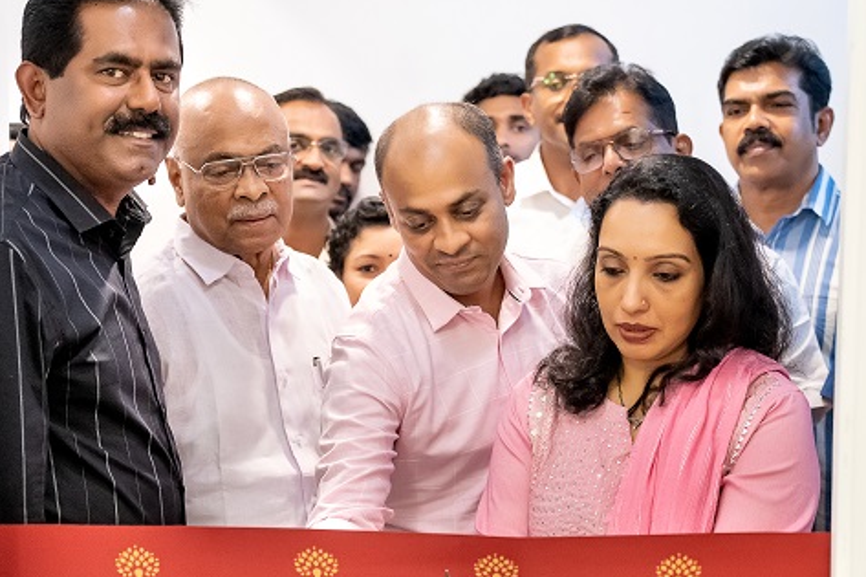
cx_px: 438
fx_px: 2116
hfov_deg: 23.1
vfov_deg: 15.5
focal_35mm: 88
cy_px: 395
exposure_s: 1/160
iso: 6400
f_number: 3.2
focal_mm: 52
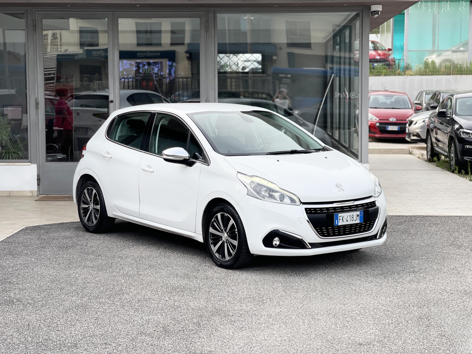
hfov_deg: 30.3
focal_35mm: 64
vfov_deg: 22.9
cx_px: 236
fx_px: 873
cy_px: 177
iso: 25
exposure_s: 1/233
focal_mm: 7.5
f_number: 2.2
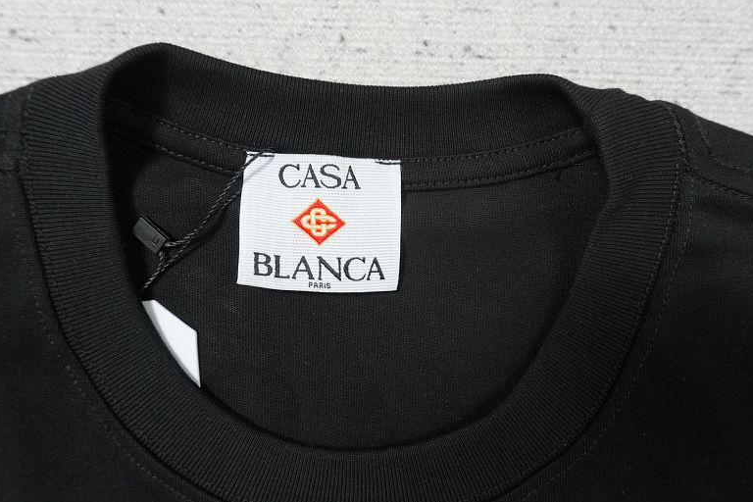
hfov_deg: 71.5
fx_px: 523
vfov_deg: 51.3
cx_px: 387
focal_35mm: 25
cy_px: 245
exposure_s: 1/100
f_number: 10
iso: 1600
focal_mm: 16
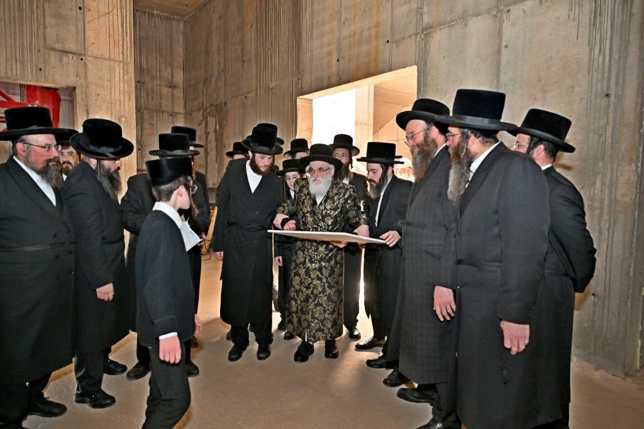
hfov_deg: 73.7
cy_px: 214
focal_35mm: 24
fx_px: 429
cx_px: 322
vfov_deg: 53.1
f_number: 4
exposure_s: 1/200
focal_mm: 24
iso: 800
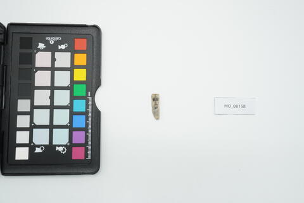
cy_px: 102
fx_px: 266
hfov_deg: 59.5
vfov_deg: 41.7
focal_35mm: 32
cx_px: 152
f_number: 16
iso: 100
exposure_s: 1/10
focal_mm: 21
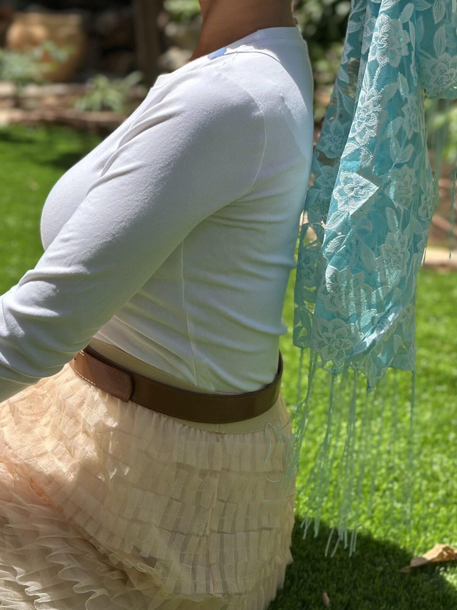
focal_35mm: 70
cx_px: 239
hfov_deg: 21.0
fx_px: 1232
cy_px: 168
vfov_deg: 27.5
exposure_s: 1/3876
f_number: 1.78
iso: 80
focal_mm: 6.86
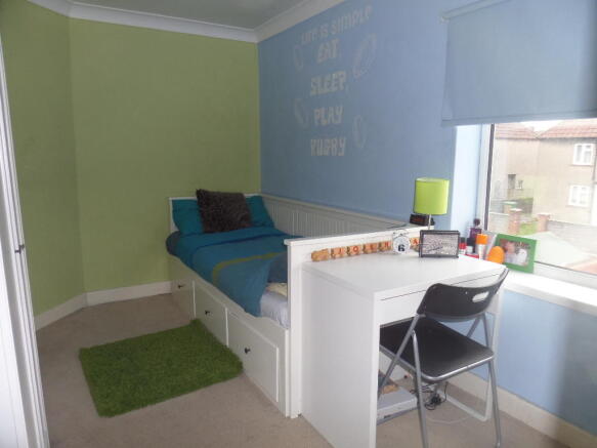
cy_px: 224
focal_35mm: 24
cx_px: 298
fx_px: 414
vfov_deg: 56.8
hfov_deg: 71.6
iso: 120
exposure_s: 1/30
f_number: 3.2
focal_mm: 4
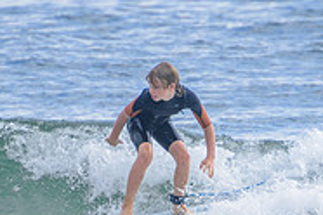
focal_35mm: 1532
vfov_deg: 0.9
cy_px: 220
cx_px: 185
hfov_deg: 1.3
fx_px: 13744
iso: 180
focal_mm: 400
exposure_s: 1/1600
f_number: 5.6
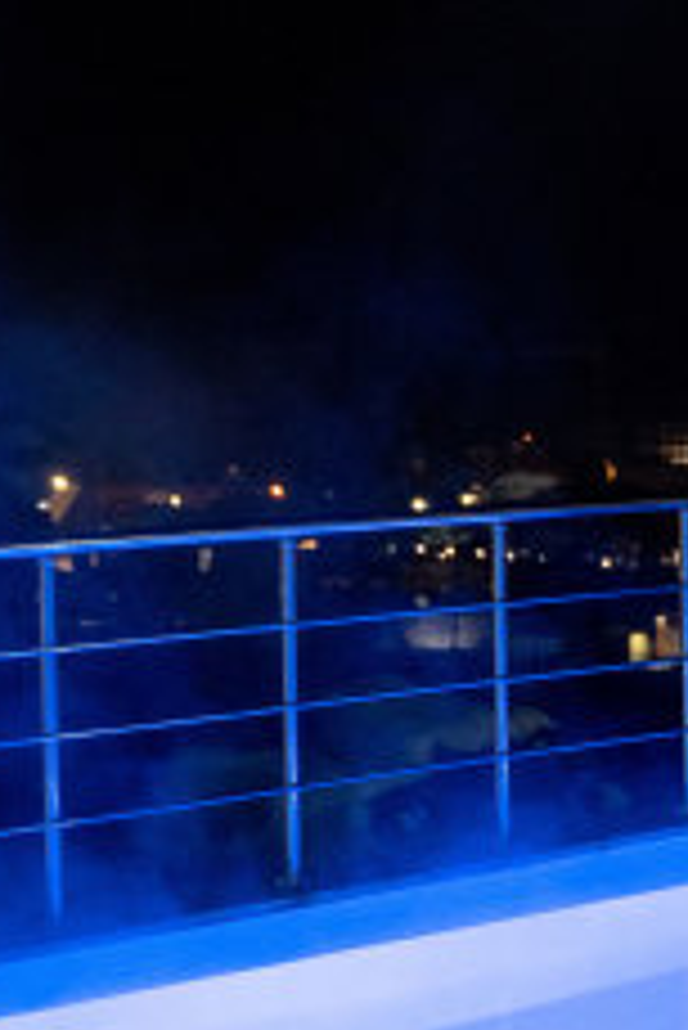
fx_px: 4408
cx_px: 980
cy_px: 747
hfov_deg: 8.7
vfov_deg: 13.3
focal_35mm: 154
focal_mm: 46
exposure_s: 1/80
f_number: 2.8
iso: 2000
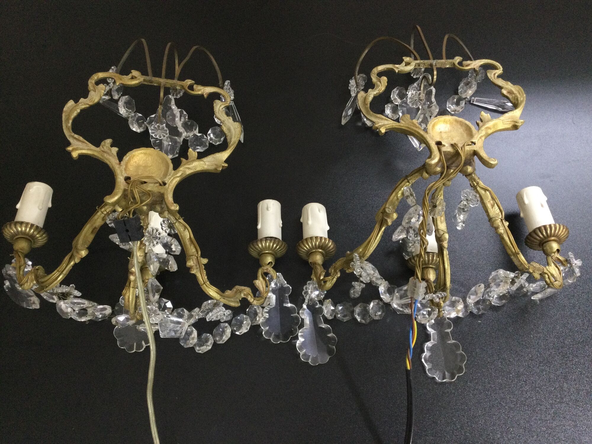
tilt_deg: -74.0
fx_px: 530
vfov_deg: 45.4
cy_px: 222
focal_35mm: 31
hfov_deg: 58.4
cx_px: 296
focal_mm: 3.3
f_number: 2.4
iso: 125
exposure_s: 1/33
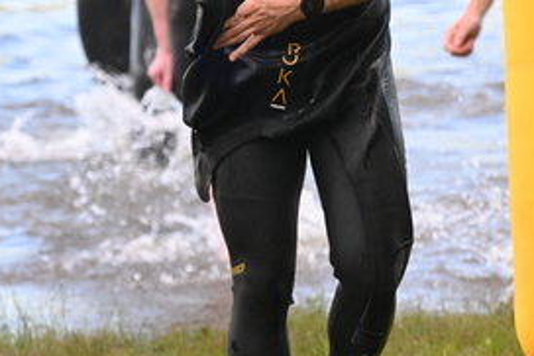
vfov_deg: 1.7
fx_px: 11992
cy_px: 53
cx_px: 217
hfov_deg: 2.6
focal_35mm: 809
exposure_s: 1/400
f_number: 10
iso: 2500
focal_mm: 400
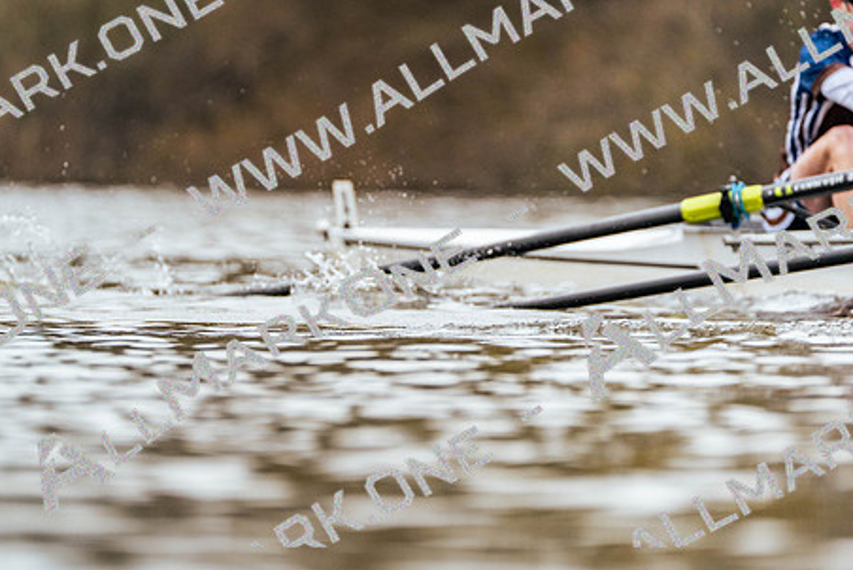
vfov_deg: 1.8
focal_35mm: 770
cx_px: 421
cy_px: 224
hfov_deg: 2.7
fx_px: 18256
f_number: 6.3
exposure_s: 1/2000
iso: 1600
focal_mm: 600
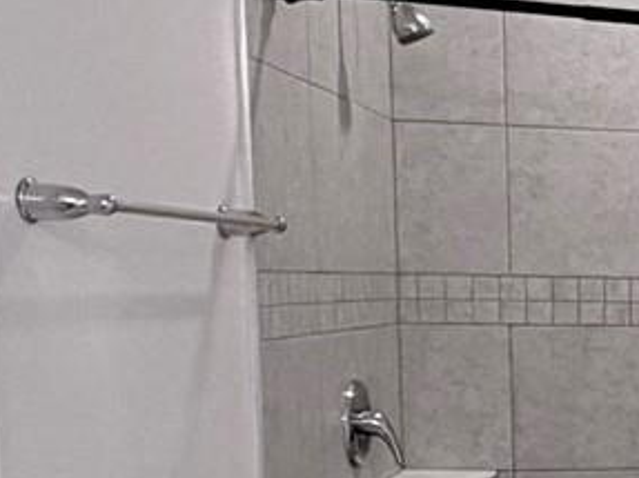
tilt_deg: -5.3
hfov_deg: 18.6
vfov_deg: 18.6
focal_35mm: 78
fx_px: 1439
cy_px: 427
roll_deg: -1.4
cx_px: 1196
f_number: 2.2
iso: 160
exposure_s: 1/120
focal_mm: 2.22
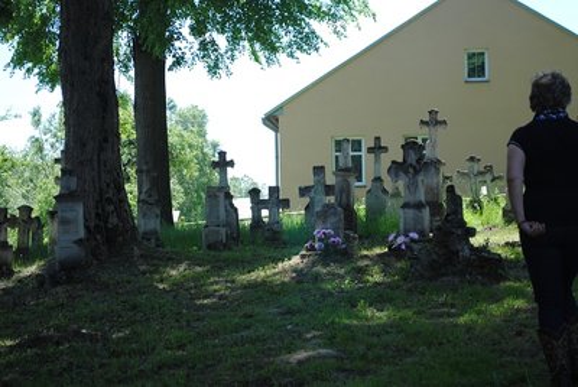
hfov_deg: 24.6
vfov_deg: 16.6
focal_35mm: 82
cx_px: 289
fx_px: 1327
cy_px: 194
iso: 110
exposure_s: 1/125
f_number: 5.6
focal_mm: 55
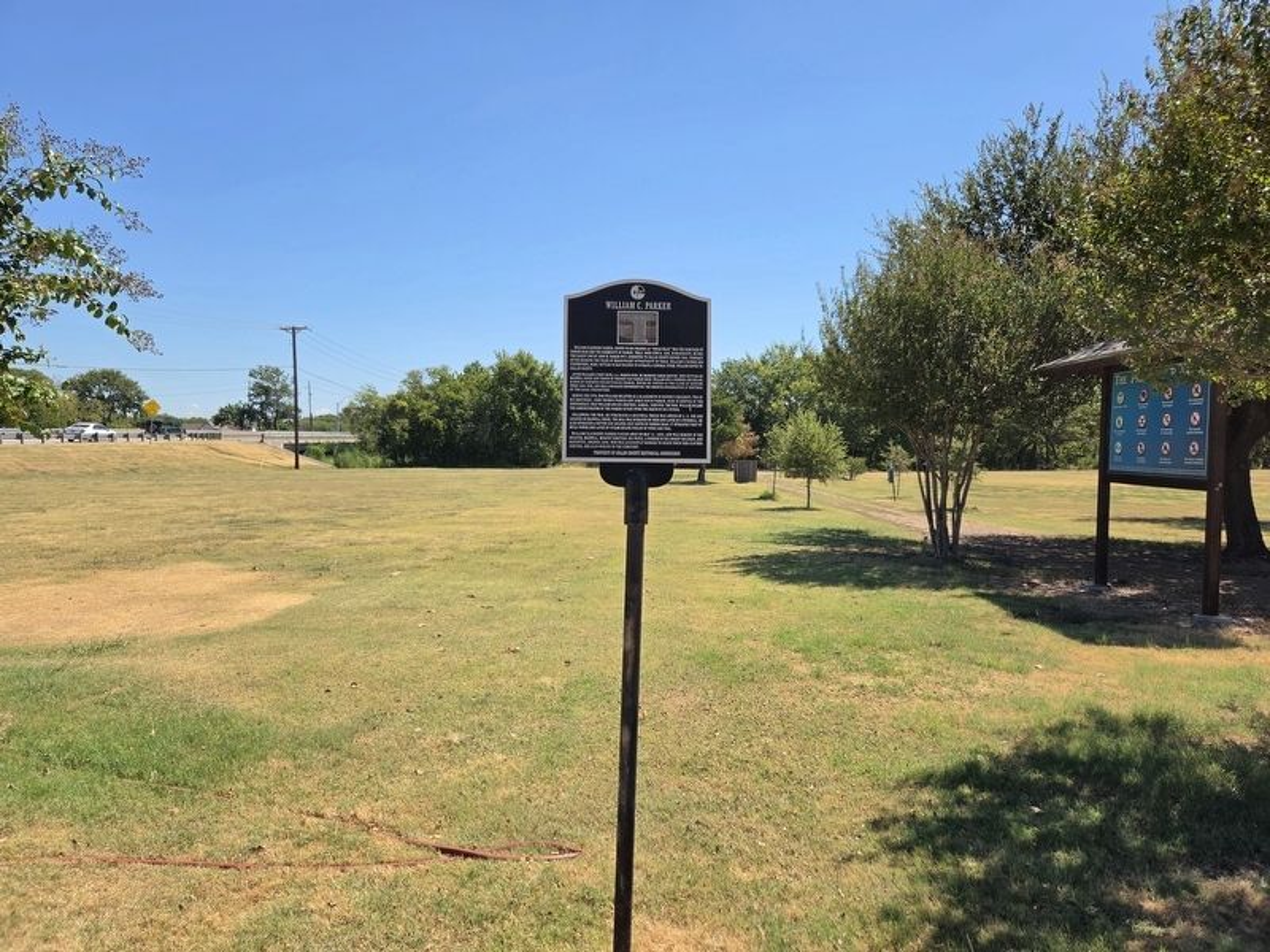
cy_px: 476
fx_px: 844
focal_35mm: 23
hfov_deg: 73.9
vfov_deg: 58.9
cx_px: 635
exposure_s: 1/3246
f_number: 1.8
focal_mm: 5.4
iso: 80
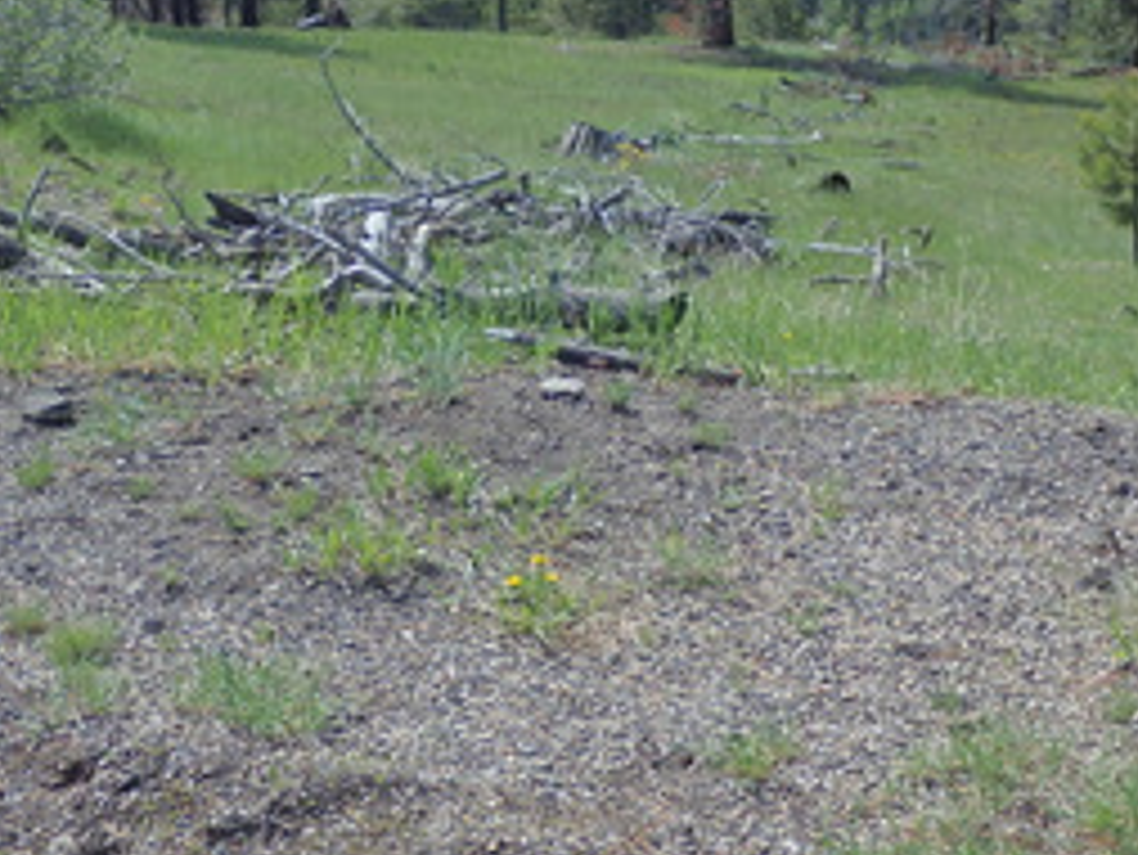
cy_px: 61
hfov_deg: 24.7
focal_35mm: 79
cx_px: 544
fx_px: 2598
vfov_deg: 18.3
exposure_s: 1/100
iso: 125
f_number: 13
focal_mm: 7.3
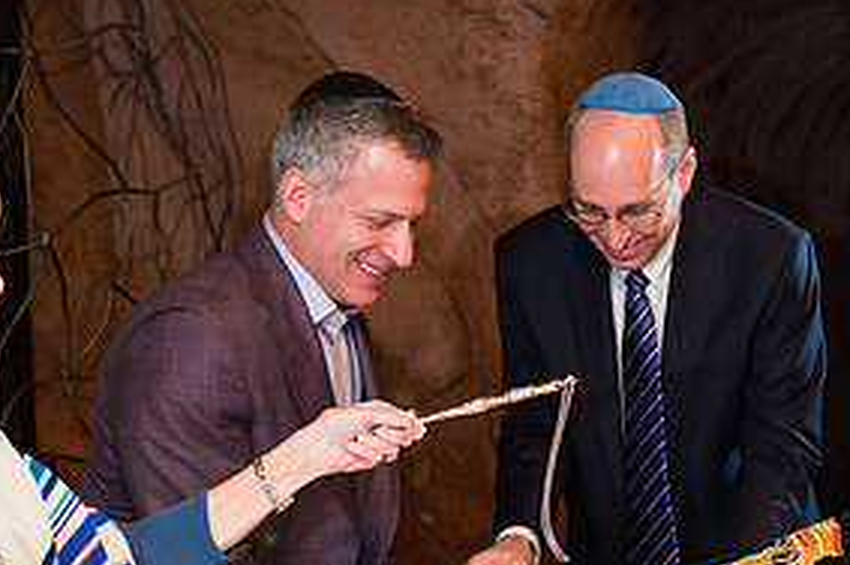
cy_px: 371
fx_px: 1651
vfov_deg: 19.4
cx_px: 665
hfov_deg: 28.3
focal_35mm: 70
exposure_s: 1/200
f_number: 4
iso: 1250
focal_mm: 32
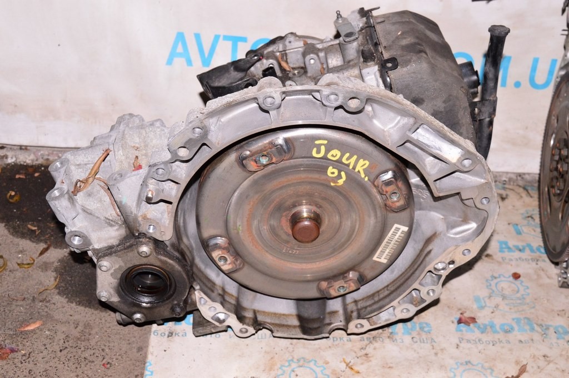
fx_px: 711
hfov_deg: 43.6
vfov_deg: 29.8
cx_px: 284
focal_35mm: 45
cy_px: 189
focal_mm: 30
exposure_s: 1/160
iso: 1600
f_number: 8
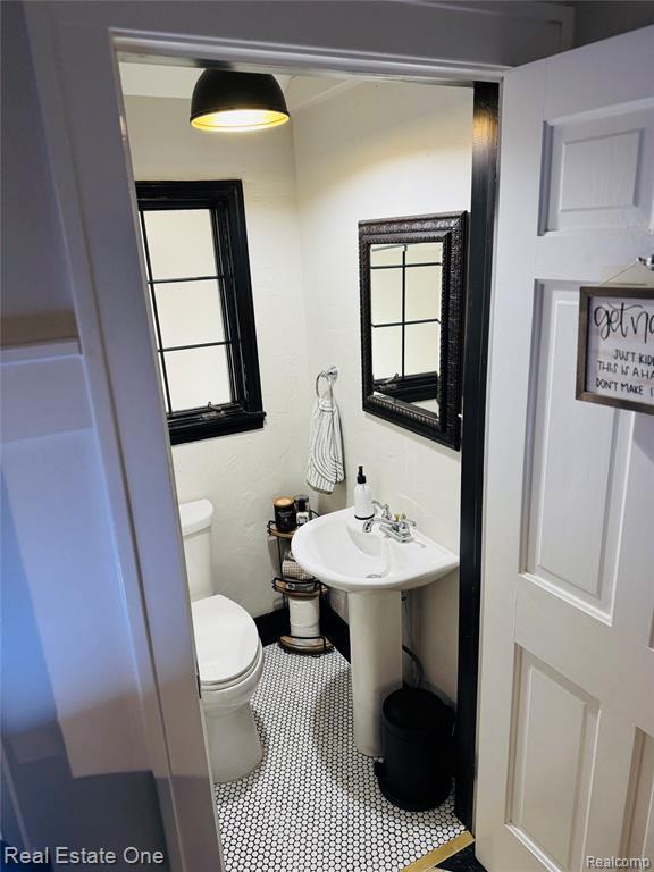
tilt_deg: -18.5
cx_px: 327
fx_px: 605
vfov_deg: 71.6
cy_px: 436
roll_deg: +4.4
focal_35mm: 24
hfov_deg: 56.8
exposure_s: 1/42
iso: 160
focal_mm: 6.76
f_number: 1.78
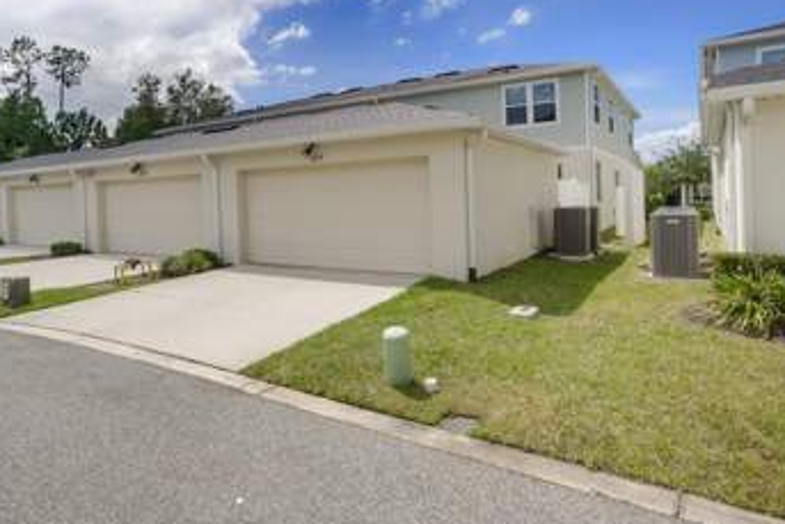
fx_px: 458
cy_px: 192
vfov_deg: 58.7
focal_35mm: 21
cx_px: 378
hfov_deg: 81.1
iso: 100
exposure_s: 1/400
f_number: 8
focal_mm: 10
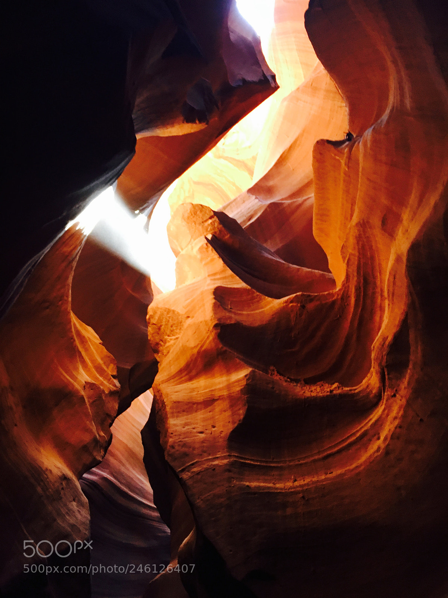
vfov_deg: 61.7
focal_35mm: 29
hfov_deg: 48.2
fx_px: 500
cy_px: 299
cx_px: 224
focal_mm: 4.15
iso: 160
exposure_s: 1/30
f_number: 2.2
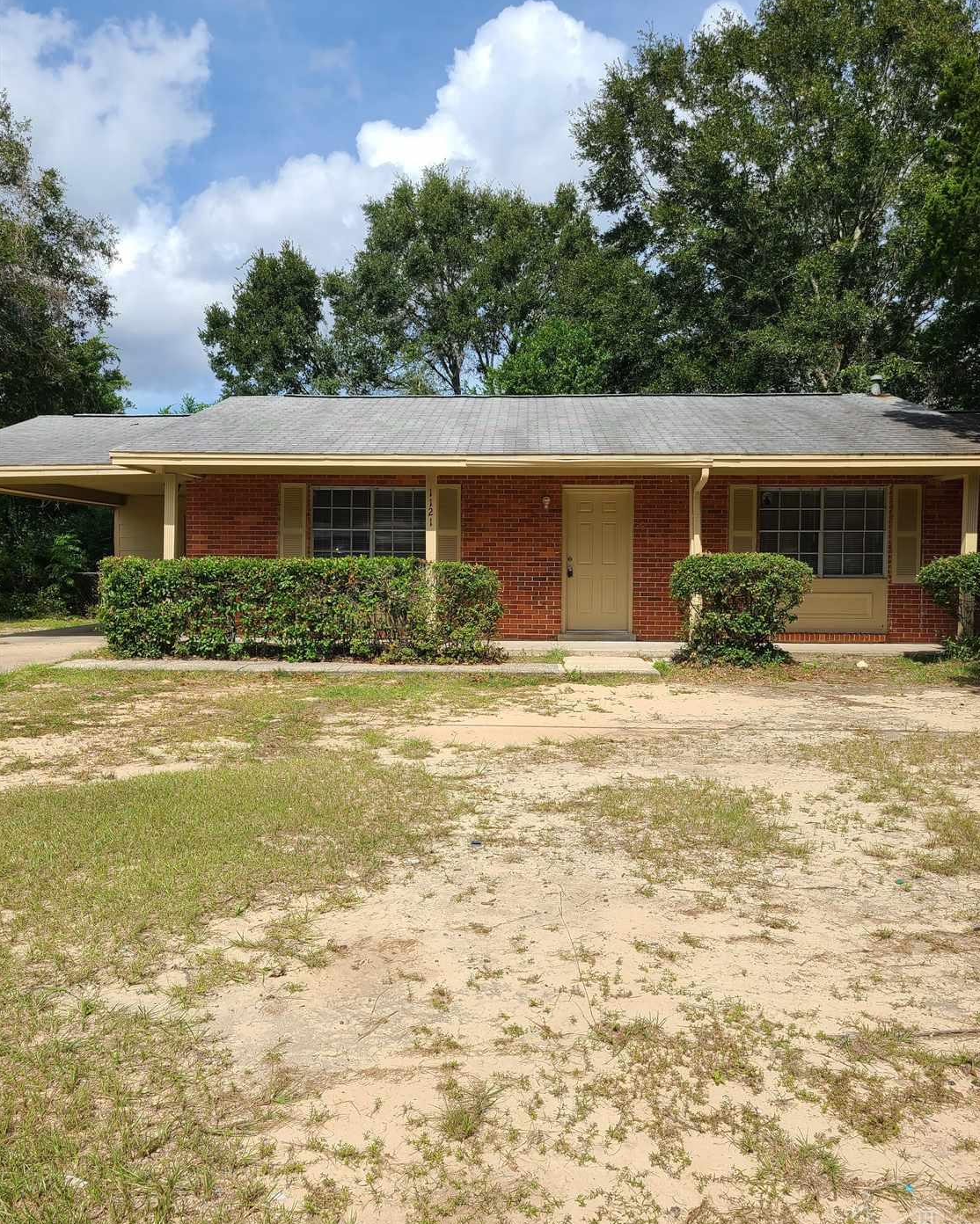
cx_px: 503
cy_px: 601
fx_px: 1015
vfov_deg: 62.2
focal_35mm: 28
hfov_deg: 51.5
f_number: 1.8
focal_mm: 5.4
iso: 40
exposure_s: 1/2483
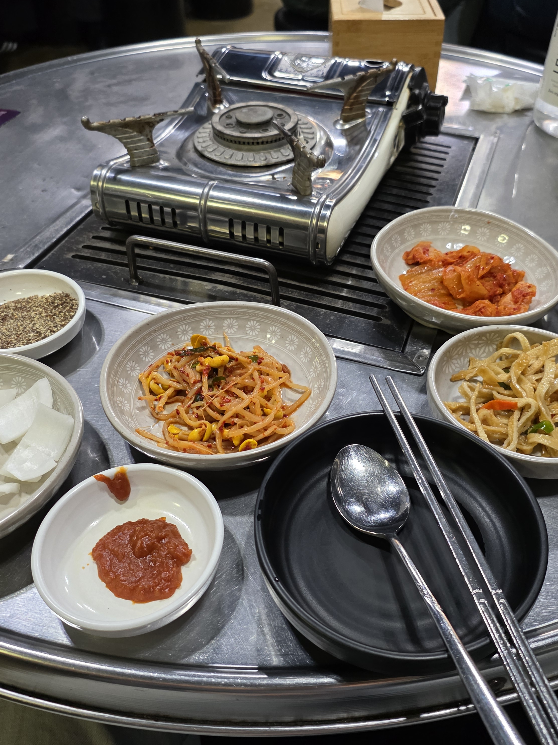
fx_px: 666
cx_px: 305
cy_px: 369
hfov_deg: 45.4
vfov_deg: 58.4
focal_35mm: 31
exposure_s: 1/120
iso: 1000
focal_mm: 6.3
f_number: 1.7
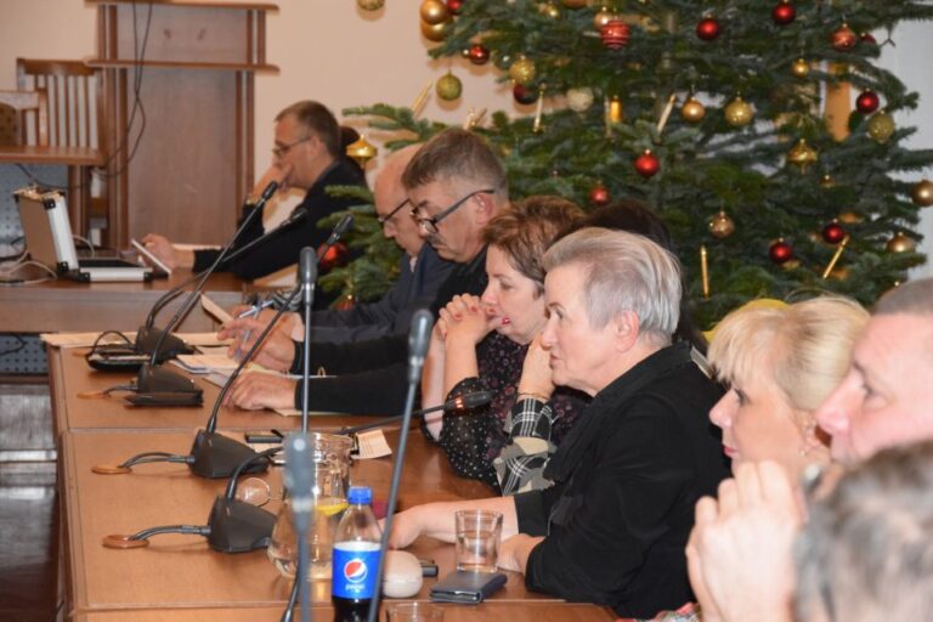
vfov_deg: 12.2
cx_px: 466
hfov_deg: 18.2
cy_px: 311
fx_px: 2915
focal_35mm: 112
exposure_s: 1/60
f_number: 5.3
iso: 3200
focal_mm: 75
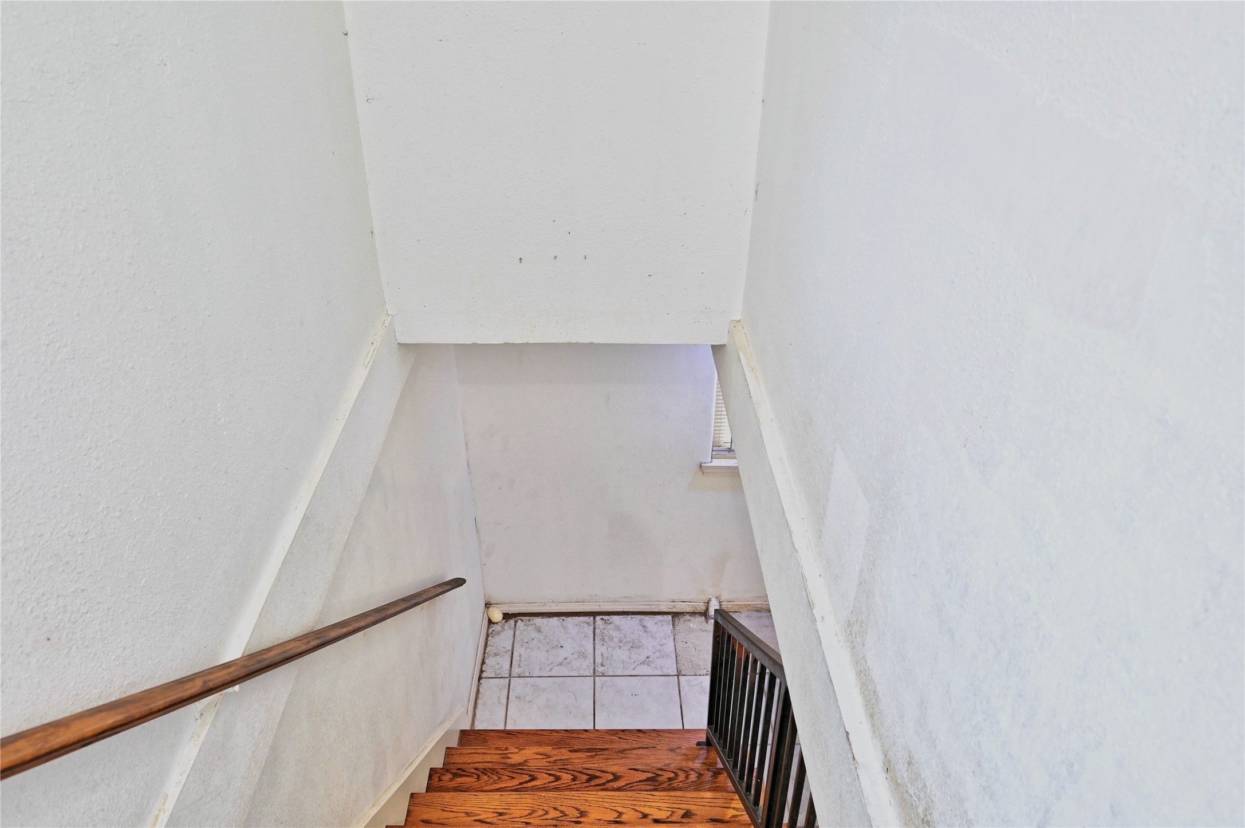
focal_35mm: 25
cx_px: 622
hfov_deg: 71.6
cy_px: 414
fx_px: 864
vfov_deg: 51.2
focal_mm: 25
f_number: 8
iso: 400
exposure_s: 1/6
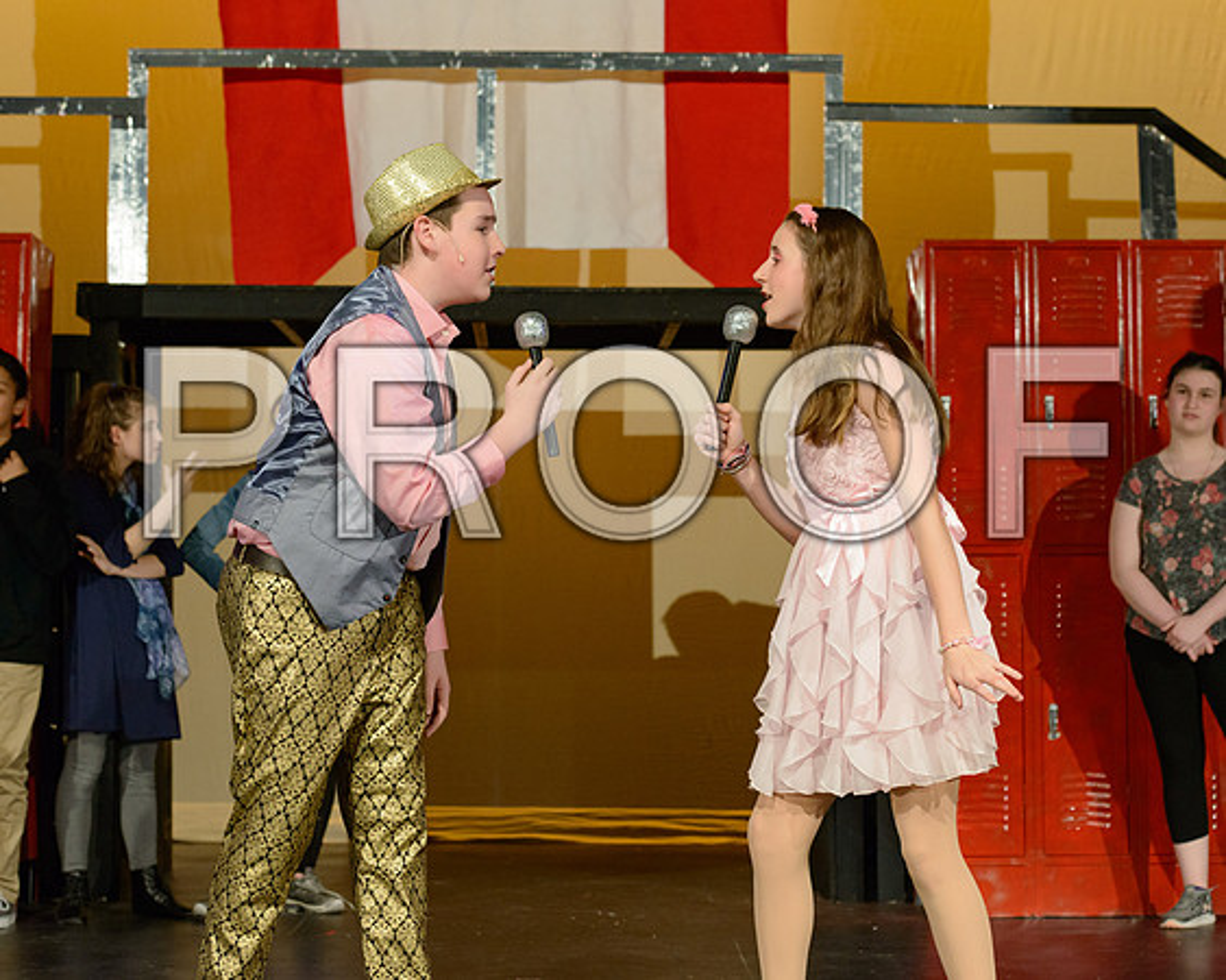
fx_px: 3468
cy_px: 452
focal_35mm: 96
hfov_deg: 20.0
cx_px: 658
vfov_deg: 16.1
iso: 3200
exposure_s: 1/100
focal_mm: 78
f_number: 5.6
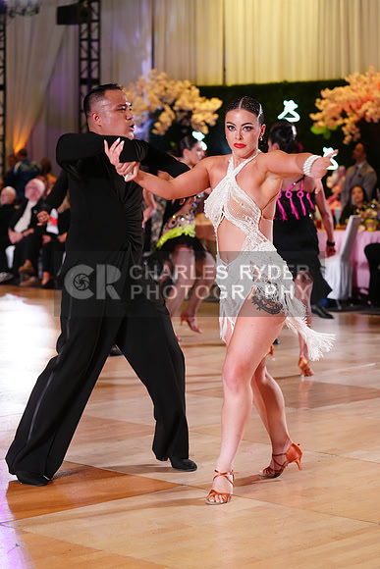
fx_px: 1408
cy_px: 284
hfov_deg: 15.4
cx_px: 190
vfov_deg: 22.9
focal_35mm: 89
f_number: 4
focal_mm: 89
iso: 3200
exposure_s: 1/400
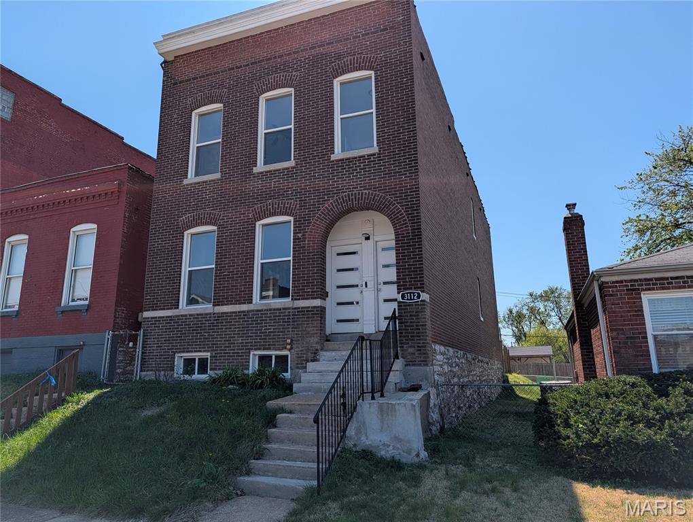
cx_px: 346
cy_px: 261
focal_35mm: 24
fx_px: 481
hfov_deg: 71.5
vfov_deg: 56.9
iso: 22
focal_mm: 6.9
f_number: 1.68
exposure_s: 1/1383
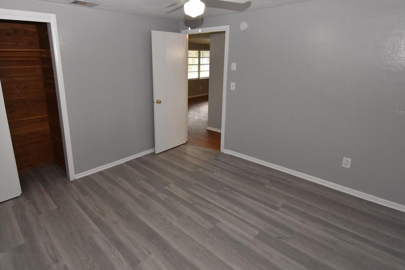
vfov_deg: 64.2
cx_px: 168
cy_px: 112
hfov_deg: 86.1
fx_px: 214
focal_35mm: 19
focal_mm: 10
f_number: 8
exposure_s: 1/60
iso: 1600
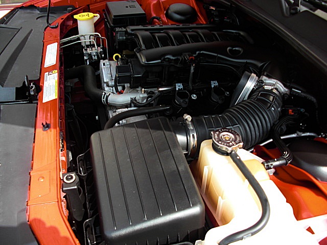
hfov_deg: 51.4
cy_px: 122
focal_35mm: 36
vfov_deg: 39.7
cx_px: 164
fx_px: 340
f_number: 2.8
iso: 50
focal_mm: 6.3
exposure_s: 1/250
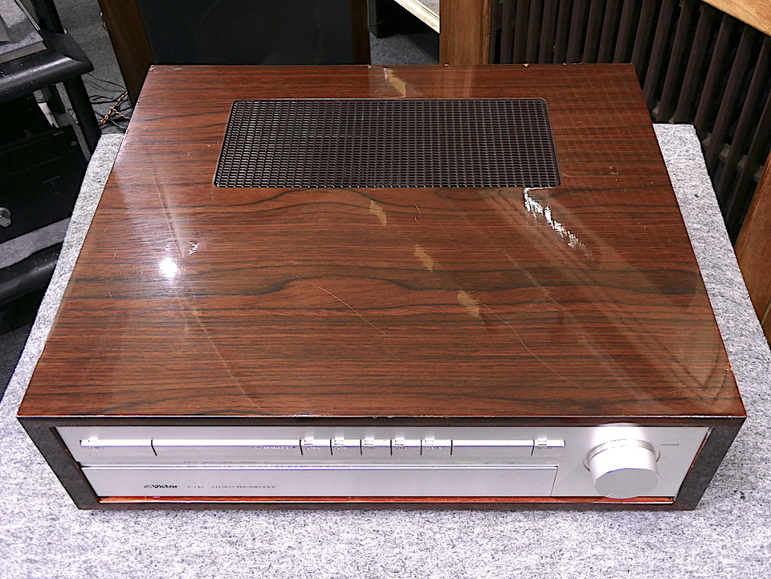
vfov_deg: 40.7
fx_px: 780
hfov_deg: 52.6
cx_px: 386
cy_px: 290
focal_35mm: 35
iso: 200
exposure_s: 1/6
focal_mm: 6.3
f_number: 3.7
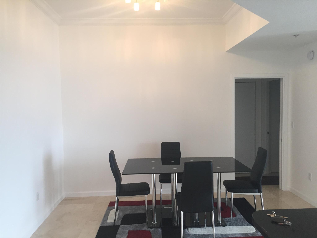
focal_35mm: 29
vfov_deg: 48.2
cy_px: 119
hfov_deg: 61.7
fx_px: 266
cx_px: 158
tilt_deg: -3.1
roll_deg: -0.1
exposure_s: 1/30
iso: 50
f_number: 2.2
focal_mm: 4.15
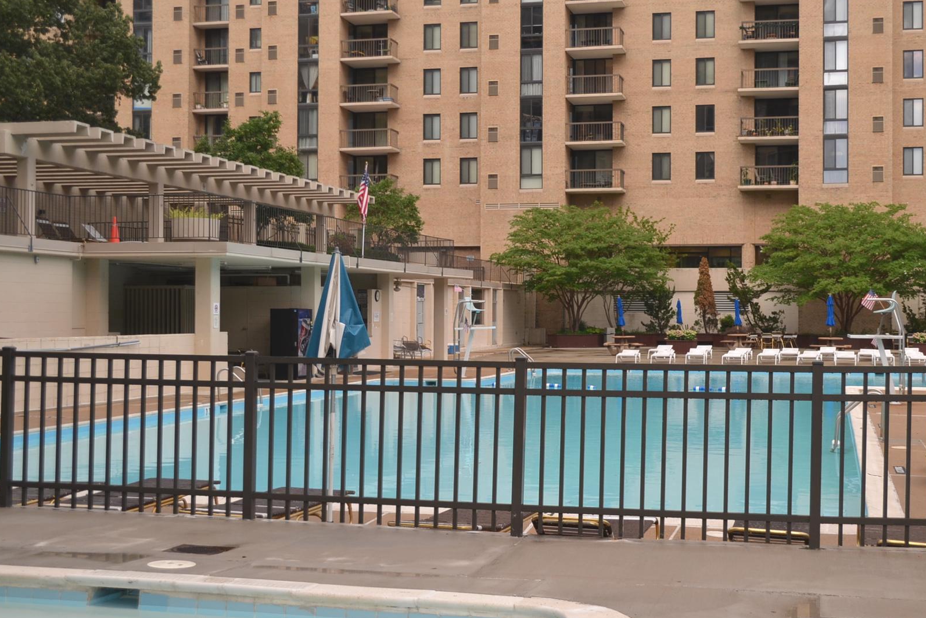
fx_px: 1286
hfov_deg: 39.5
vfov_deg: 27.0
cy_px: 313
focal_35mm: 50
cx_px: 532
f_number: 4.5
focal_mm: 26
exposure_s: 1/80
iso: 400
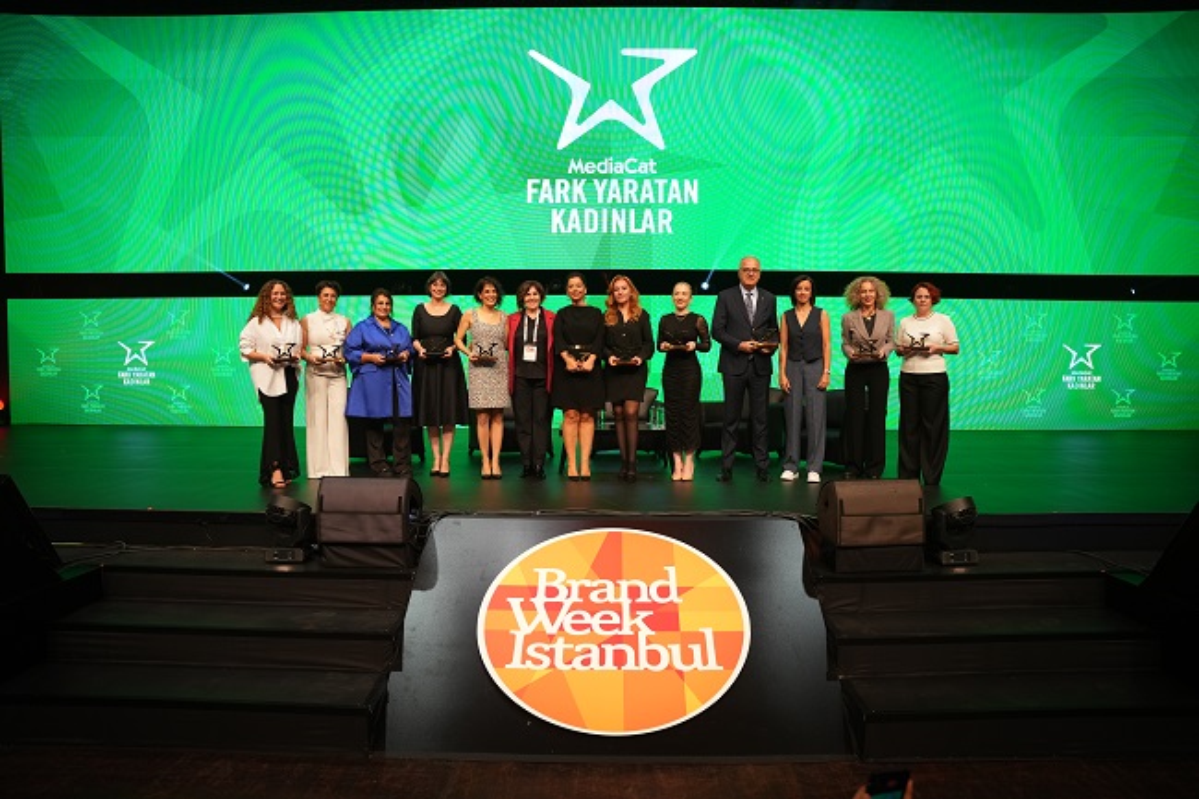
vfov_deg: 53.1
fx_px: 799
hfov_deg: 73.8
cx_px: 600
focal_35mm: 24
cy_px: 400
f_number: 2.8
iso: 1000
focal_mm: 24
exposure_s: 1/200
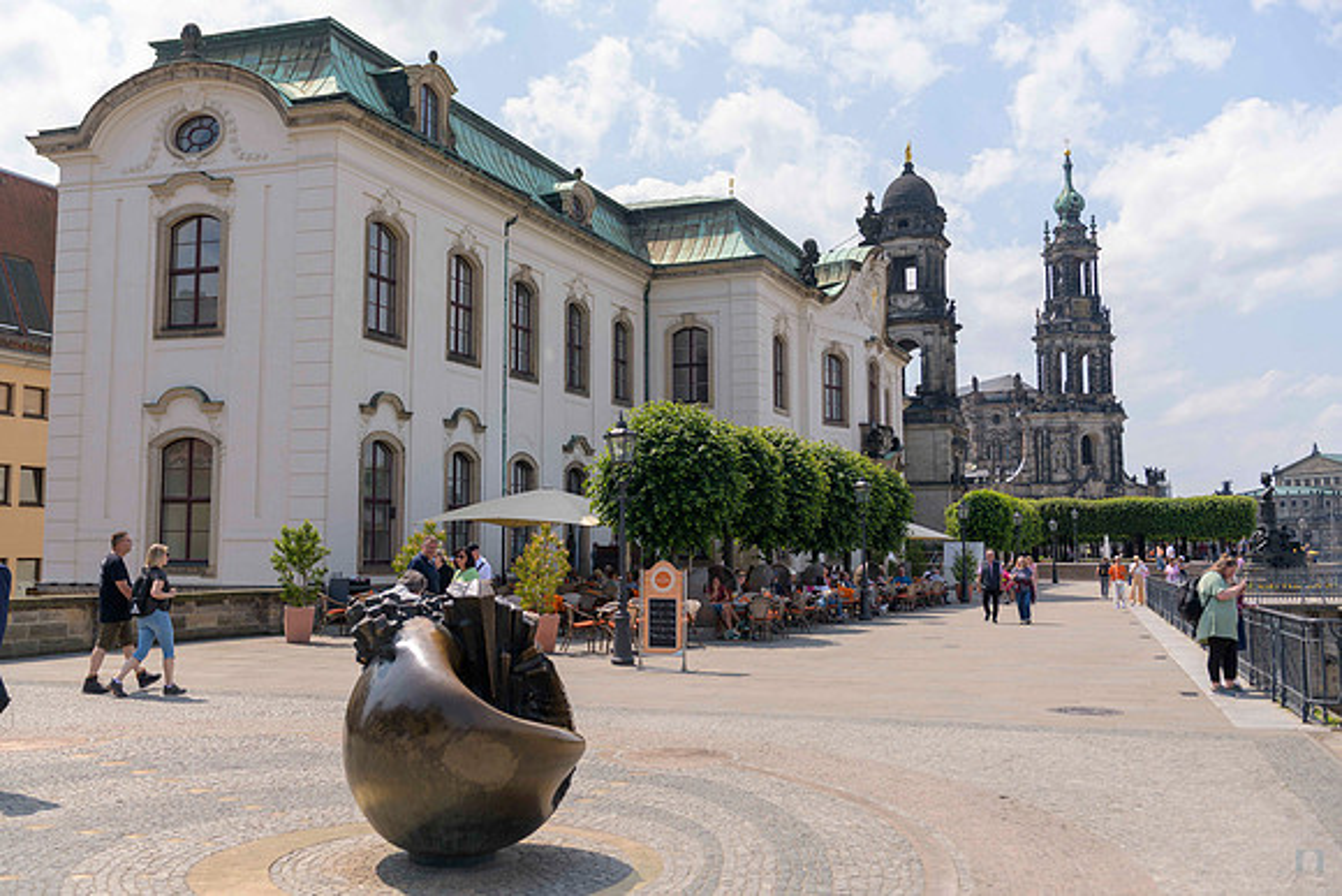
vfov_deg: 38.5
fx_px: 1282
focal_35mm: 34
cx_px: 671
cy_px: 448
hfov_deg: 55.3
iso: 64
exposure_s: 1/400
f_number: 5
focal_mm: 34
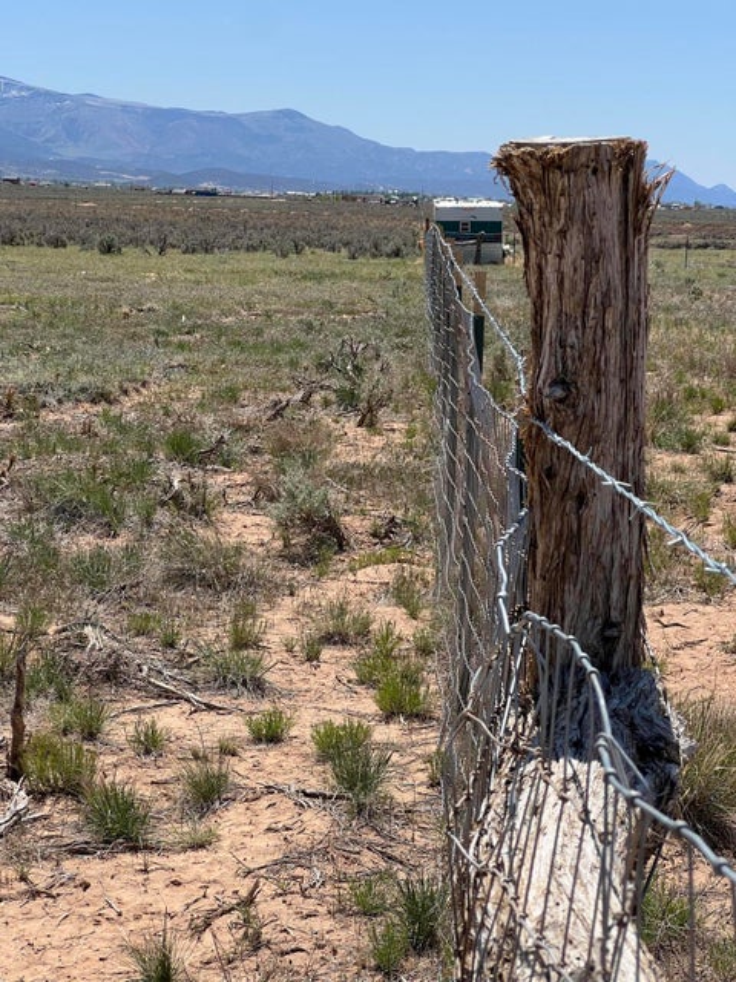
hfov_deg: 19.1
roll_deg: -1.8
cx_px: 368
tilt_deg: -7.3
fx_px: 2183
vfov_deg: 25.3
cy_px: 491
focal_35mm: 77
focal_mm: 9
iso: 32
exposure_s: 1/847
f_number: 2.8
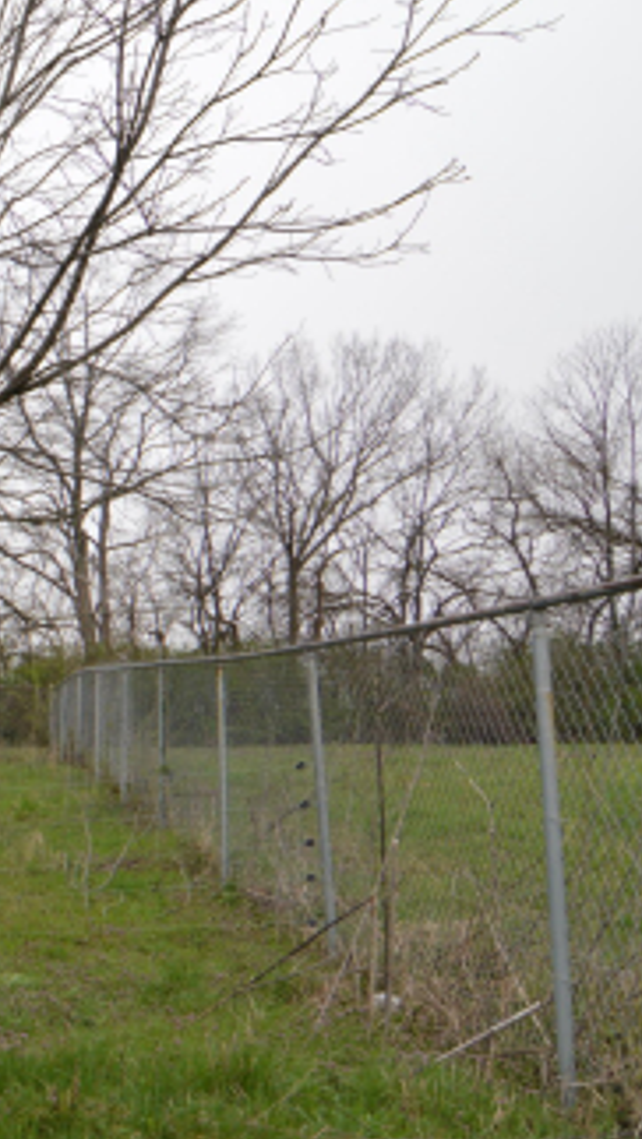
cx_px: -427
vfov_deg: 49.5
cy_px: 737
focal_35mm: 40
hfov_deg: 22.0
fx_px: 1216
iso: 180
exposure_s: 1/125
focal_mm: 11
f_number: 5.6
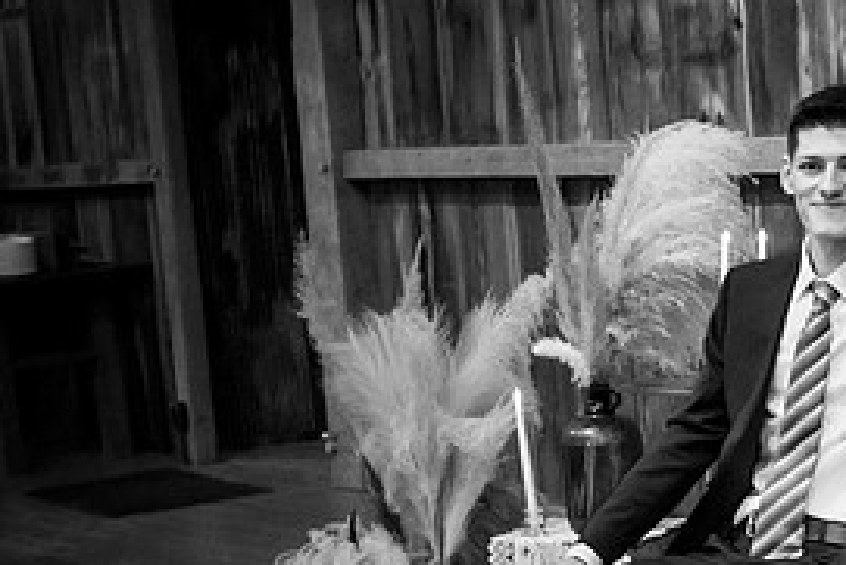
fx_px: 2516
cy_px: 563
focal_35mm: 107
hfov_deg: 18.5
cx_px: 899
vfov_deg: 12.7
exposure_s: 1/60
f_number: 7.1
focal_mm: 50
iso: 800
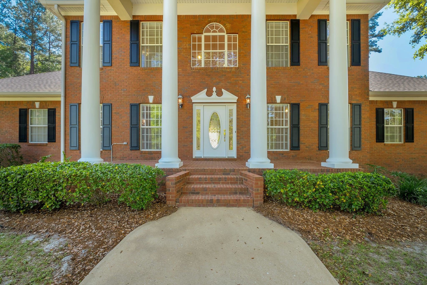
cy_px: 142
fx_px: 178
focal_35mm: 15
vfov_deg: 77.3
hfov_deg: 100.4
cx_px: 214
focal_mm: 10
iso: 250
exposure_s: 1/35
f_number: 8
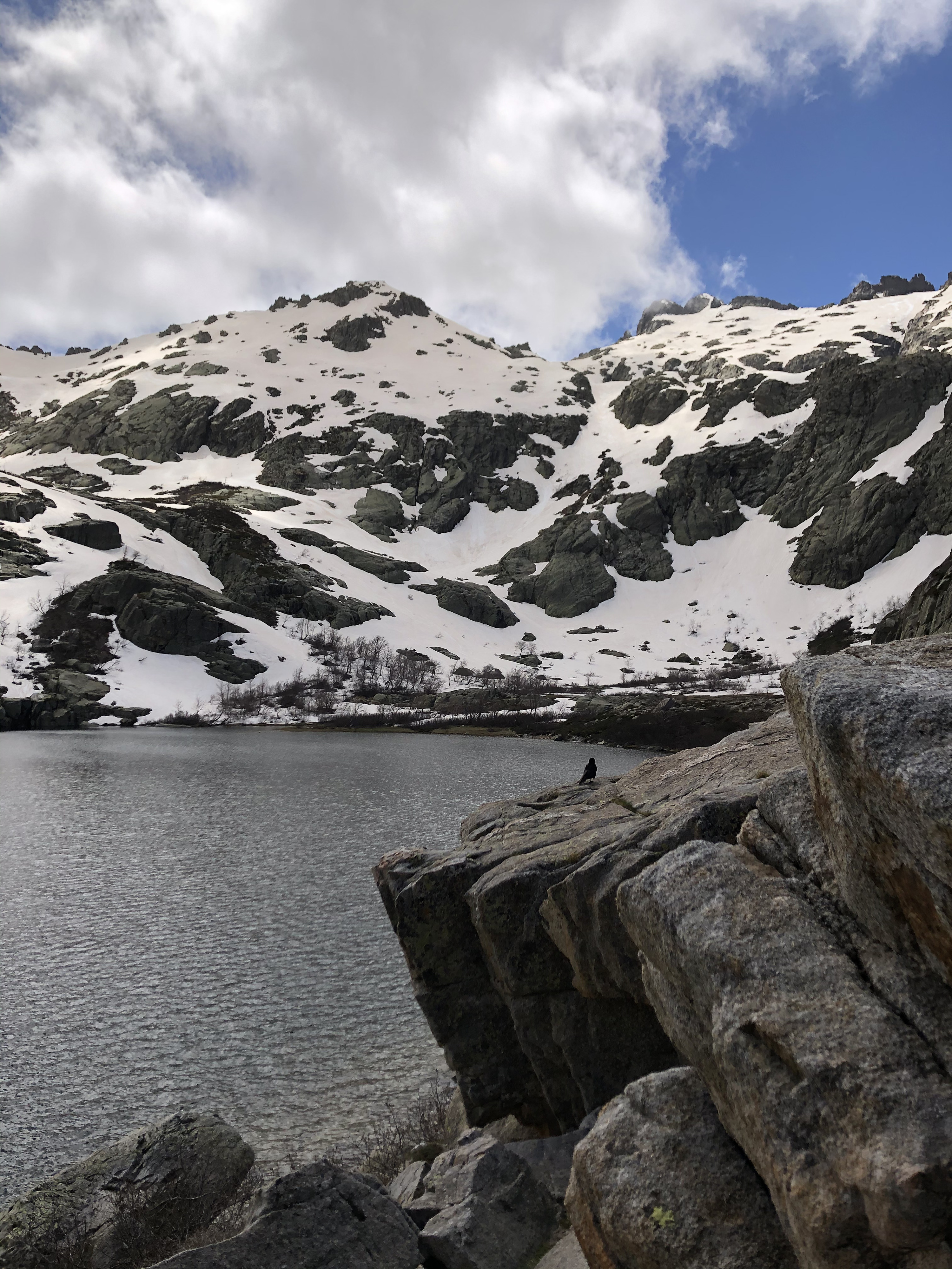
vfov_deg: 63.4
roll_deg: +0.1
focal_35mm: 28
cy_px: 634
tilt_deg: +3.1
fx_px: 1027
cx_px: 476
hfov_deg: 49.7
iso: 20
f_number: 1.8
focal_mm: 4
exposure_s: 1/3690
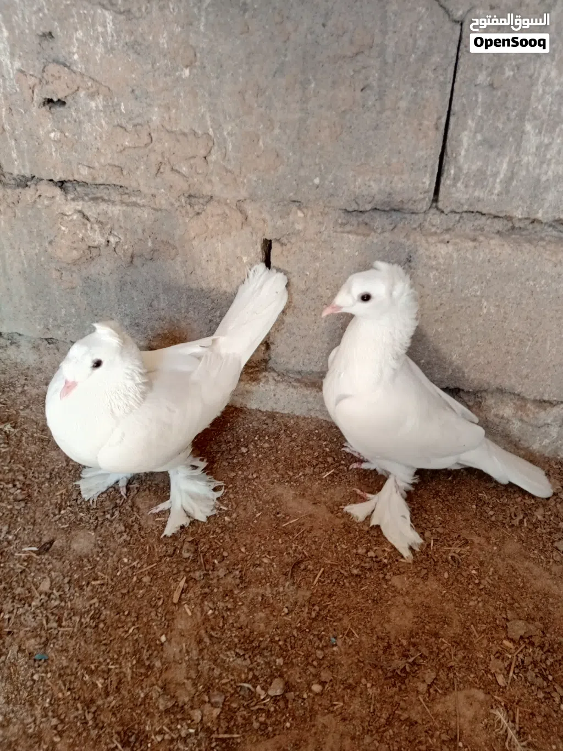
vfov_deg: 65.3
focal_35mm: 27
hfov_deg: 51.4
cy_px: 376
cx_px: 282
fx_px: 585
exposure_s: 1/50
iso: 1467
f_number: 1.6
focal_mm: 4.11
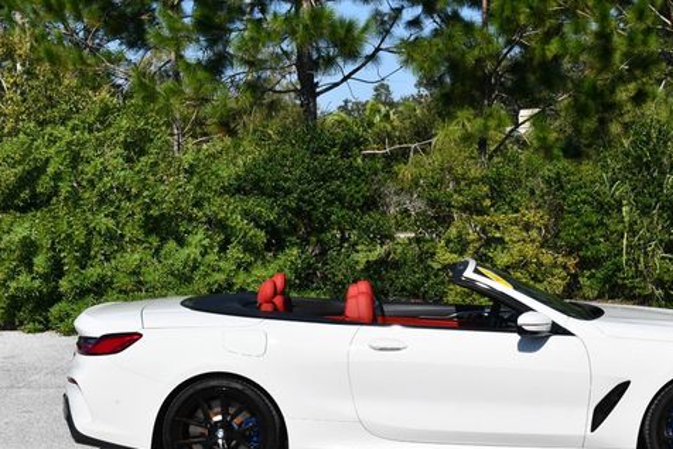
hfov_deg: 25.9
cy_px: 257
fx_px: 1459
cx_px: 428
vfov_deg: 17.5
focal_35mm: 78
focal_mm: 29
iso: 100
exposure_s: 1/320
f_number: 9
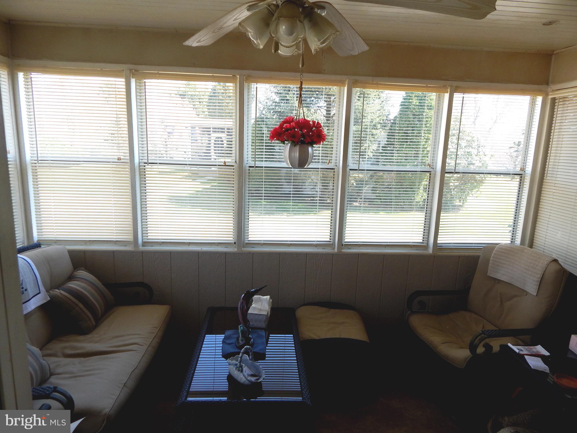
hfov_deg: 76.4
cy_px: 216
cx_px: 288
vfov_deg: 61.1
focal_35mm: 22
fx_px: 367
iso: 125
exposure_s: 1/160
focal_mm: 4
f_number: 3
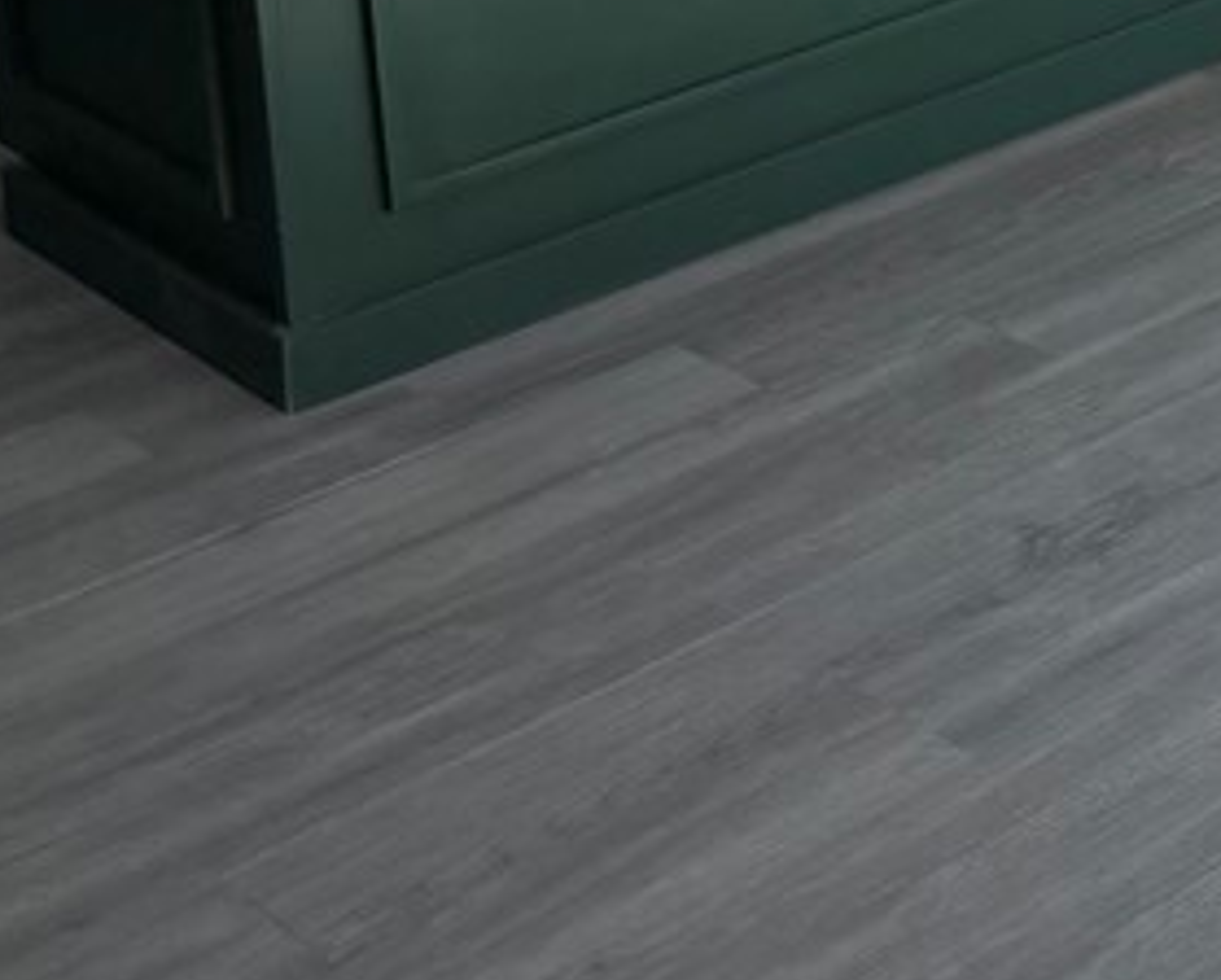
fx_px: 3365
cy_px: -560
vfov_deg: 15.1
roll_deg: -0.4
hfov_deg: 17.8
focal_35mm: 93
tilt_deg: -13.6
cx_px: 1974
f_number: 1.6
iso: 50
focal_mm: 5.96
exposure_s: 1/1295
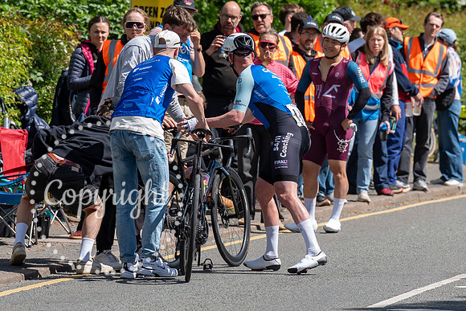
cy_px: 116
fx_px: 4713
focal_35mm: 364
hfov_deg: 5.7
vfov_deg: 3.8
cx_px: 249
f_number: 5.6
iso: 250
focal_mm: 200
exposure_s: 1/1000
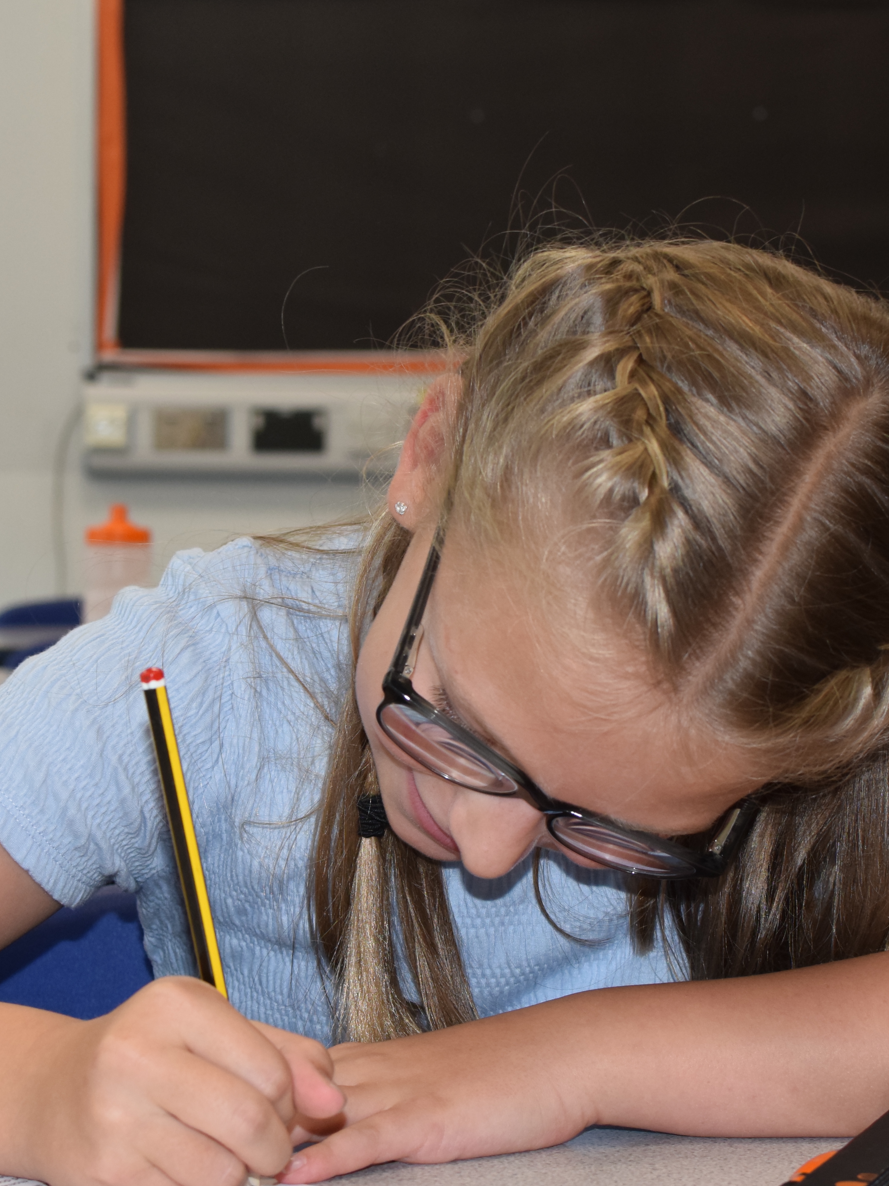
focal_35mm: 89
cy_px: 674
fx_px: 3042
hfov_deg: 16.6
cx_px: 390
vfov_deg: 22.0
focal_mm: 35
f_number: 5.6
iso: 800
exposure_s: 1/125
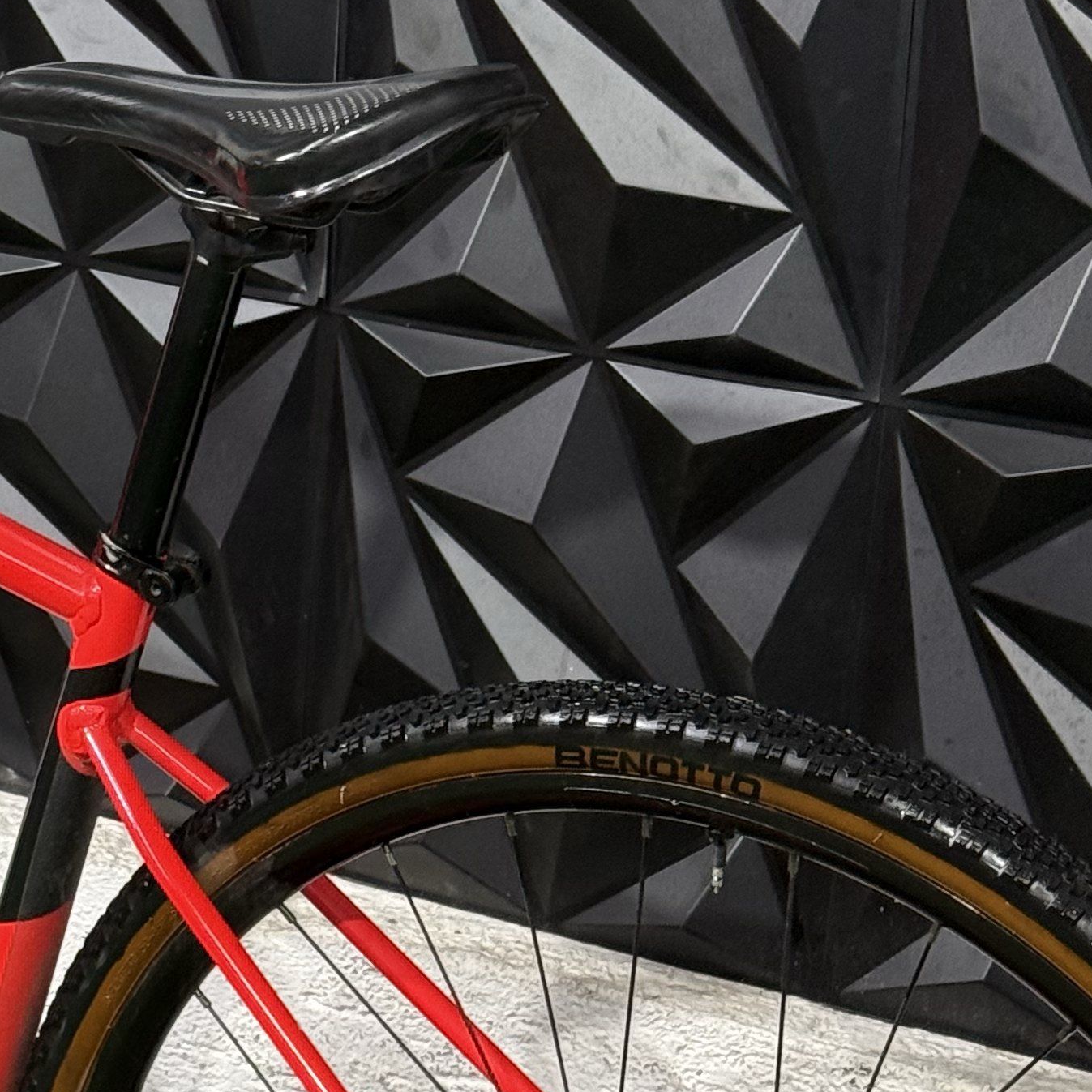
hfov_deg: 13.5
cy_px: 563
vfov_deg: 13.7
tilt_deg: -13.9
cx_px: -7
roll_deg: -2.1
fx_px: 4533
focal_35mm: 127
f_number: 1.78
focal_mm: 6.76
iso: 200
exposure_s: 1/60
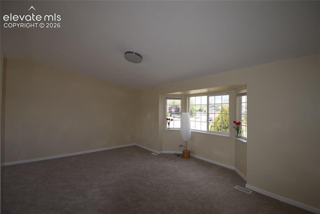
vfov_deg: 77.4
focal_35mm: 15
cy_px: 107
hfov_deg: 100.4
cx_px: 160
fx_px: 133
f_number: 5.6
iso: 125
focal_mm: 10
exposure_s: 1/125
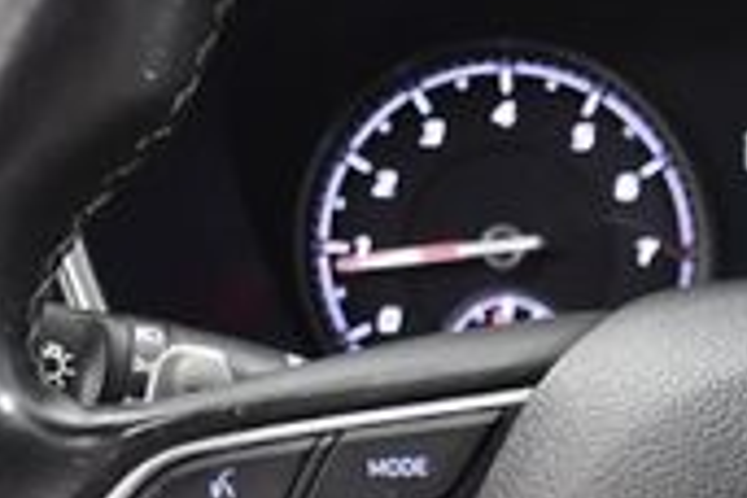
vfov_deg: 9.7
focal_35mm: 135
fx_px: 2801
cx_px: 974
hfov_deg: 14.5
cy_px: 845
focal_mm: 24
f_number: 4
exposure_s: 1/100
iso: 1250
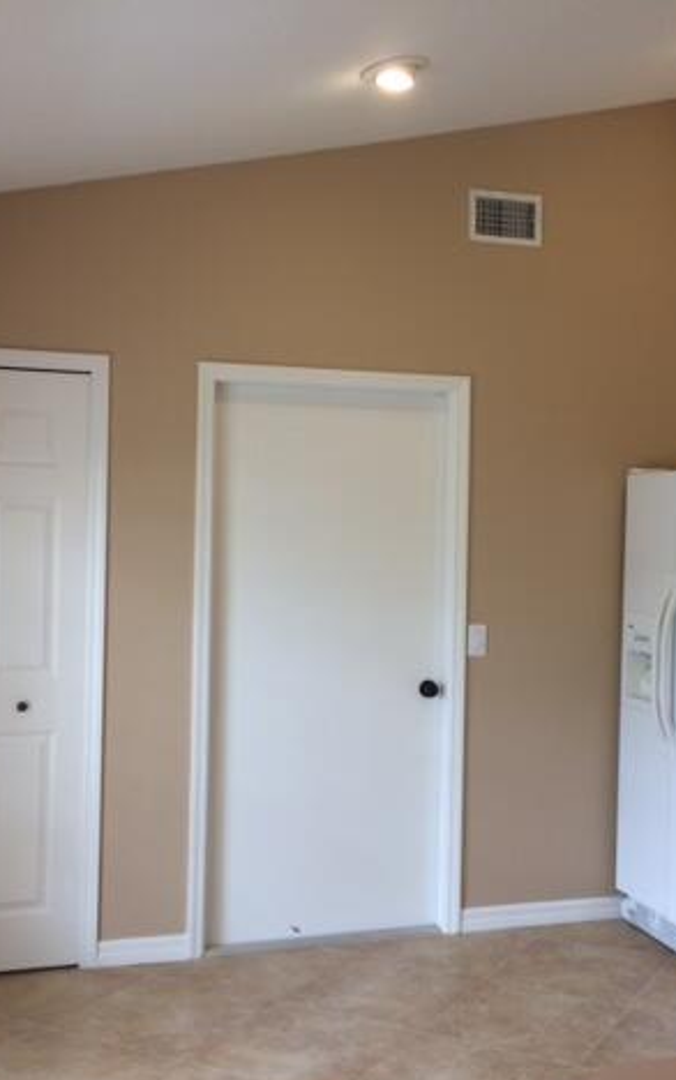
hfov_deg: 30.5
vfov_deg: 47.2
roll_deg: +0.1
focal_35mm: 42
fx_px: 1237
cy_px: 552
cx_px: 415
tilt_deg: -1.8
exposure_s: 1/40
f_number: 2.2
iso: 40
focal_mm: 4.15
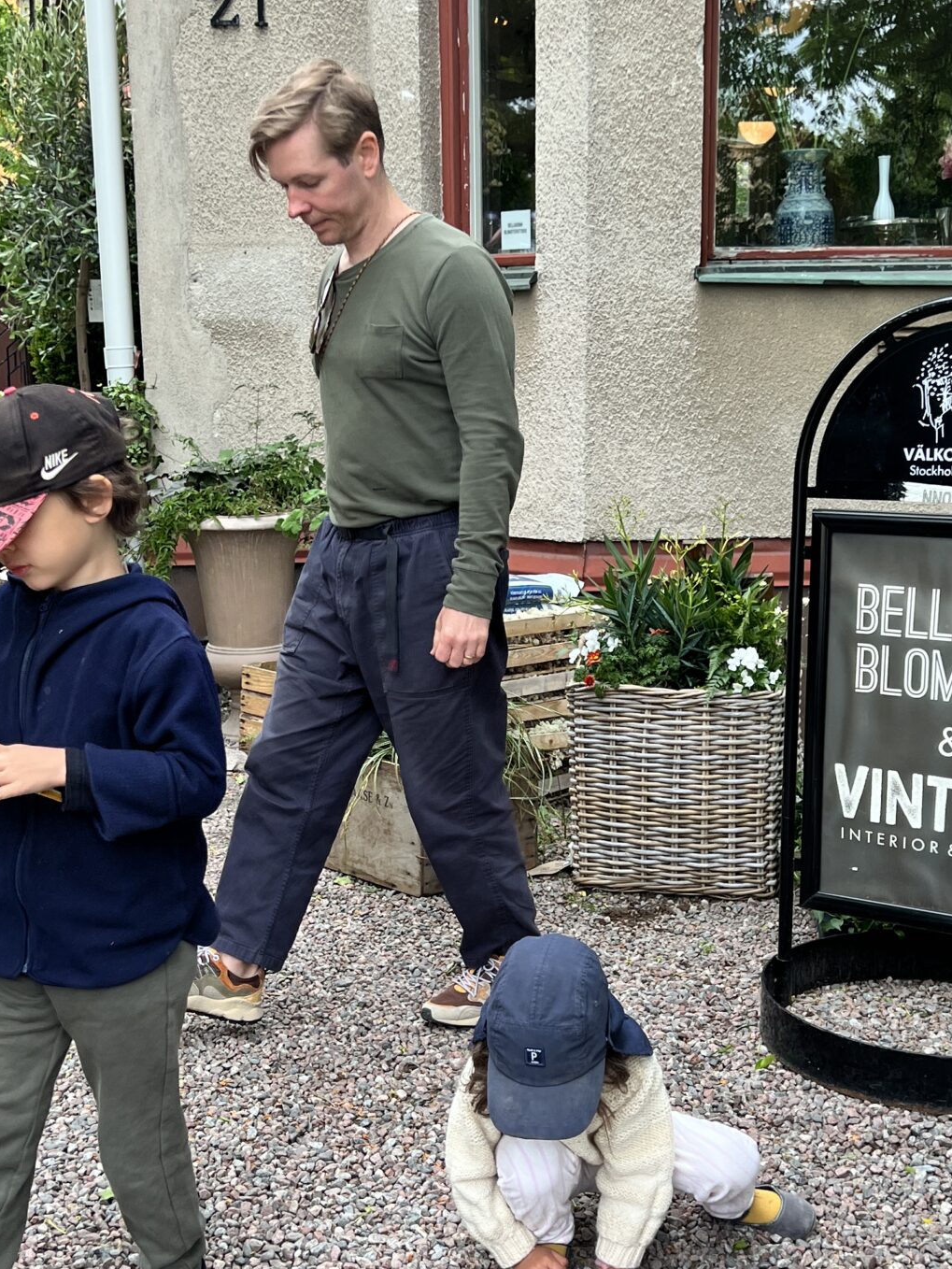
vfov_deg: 38.9
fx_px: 1796
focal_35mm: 49
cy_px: 701
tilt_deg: -11.1
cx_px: 490
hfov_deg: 29.7
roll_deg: +0.8
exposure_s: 1/371
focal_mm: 5.7
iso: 50
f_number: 1.5
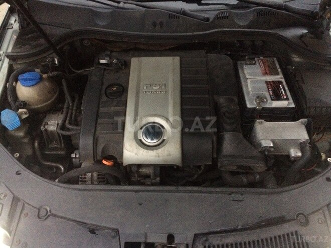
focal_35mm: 29
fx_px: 277
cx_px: 166
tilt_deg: -49.5
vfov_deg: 48.2
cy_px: 124
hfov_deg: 61.7
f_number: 2.2
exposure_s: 1/17
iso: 500
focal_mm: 4.15
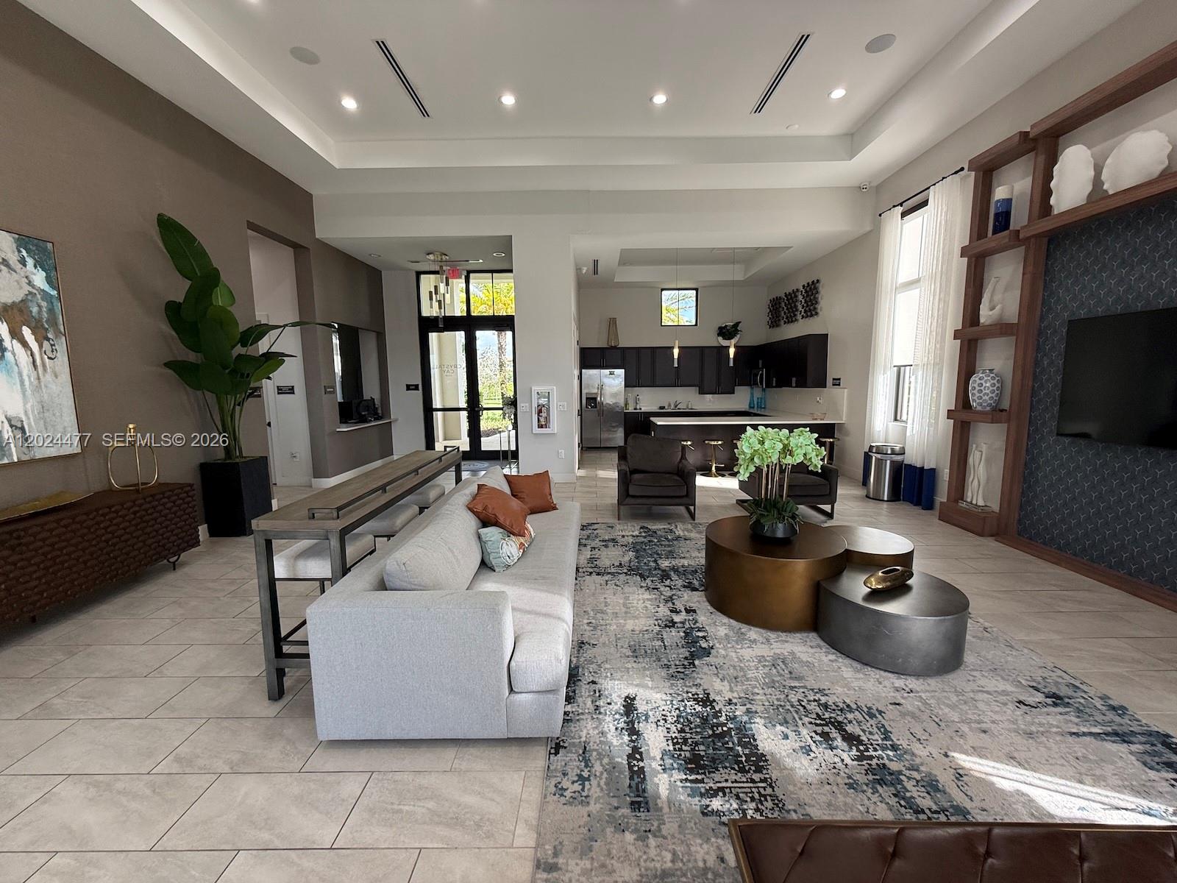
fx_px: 476
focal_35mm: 14
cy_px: 442
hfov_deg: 102.1
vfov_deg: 85.7
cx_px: 588
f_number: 2.2
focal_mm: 2.22
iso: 160
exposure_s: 1/120
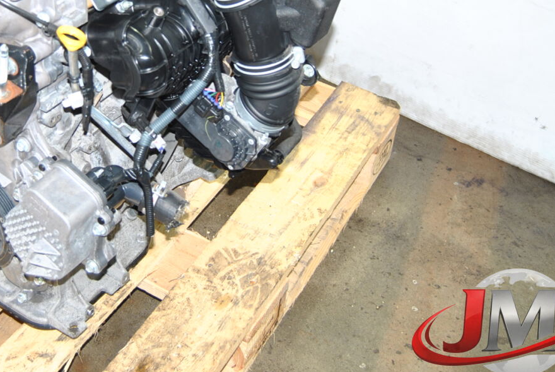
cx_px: 144
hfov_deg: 32.8
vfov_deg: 22.3
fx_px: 926
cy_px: 60
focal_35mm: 60
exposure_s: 1/60
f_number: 3.5
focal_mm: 22
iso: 100
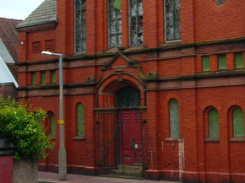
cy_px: 22
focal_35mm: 84
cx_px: 226
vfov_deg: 17.3
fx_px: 594
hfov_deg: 22.7
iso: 50
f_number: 3.2
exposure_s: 1/504
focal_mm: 6.3
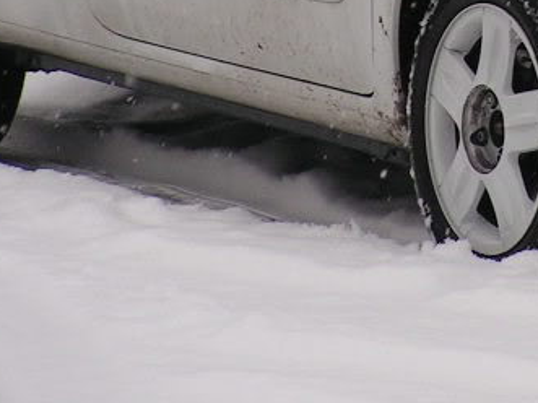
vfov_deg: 2.9
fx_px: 7986
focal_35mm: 514
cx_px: 678
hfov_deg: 3.8
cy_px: -114
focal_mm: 27.8
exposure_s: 1/200
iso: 100
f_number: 3.4
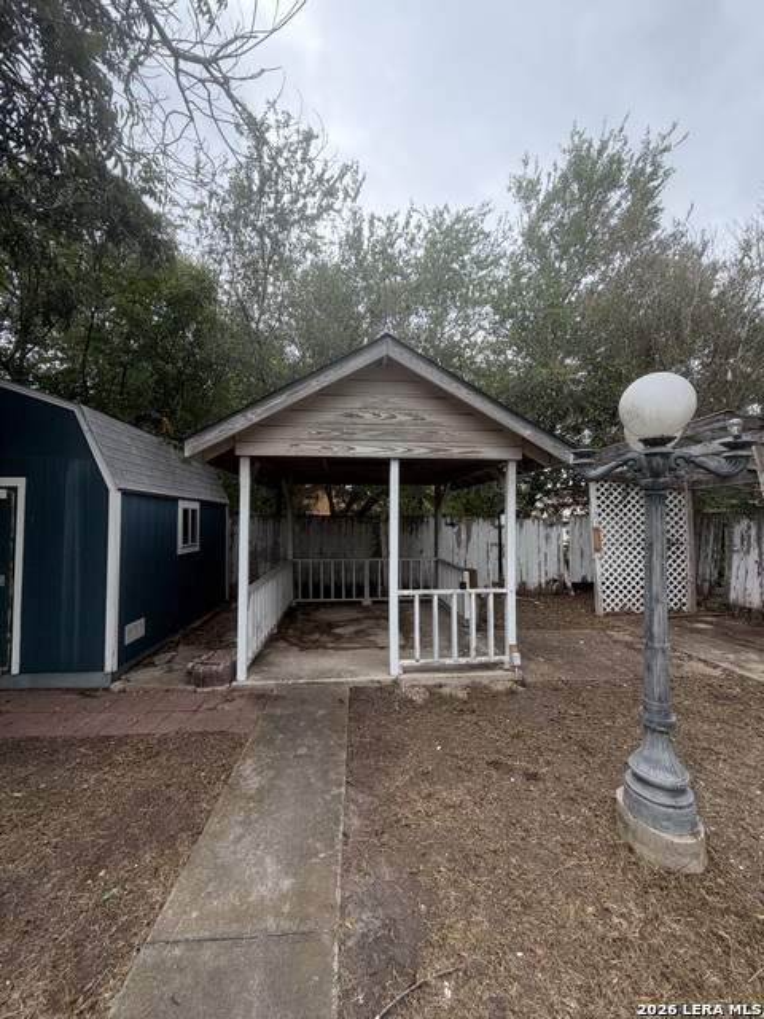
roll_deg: +1.0
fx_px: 412
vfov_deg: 102.1
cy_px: 510
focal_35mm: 14
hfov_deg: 85.7
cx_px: 382
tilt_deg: +3.1
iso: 64
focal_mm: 2.22
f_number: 2.2
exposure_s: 1/121
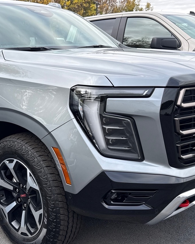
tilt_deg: -14.7
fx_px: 318
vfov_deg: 41.9
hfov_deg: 33.6
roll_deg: +0.3
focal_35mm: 44
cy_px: 137
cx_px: 53
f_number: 1.78
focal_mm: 6.76
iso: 80
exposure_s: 1/920
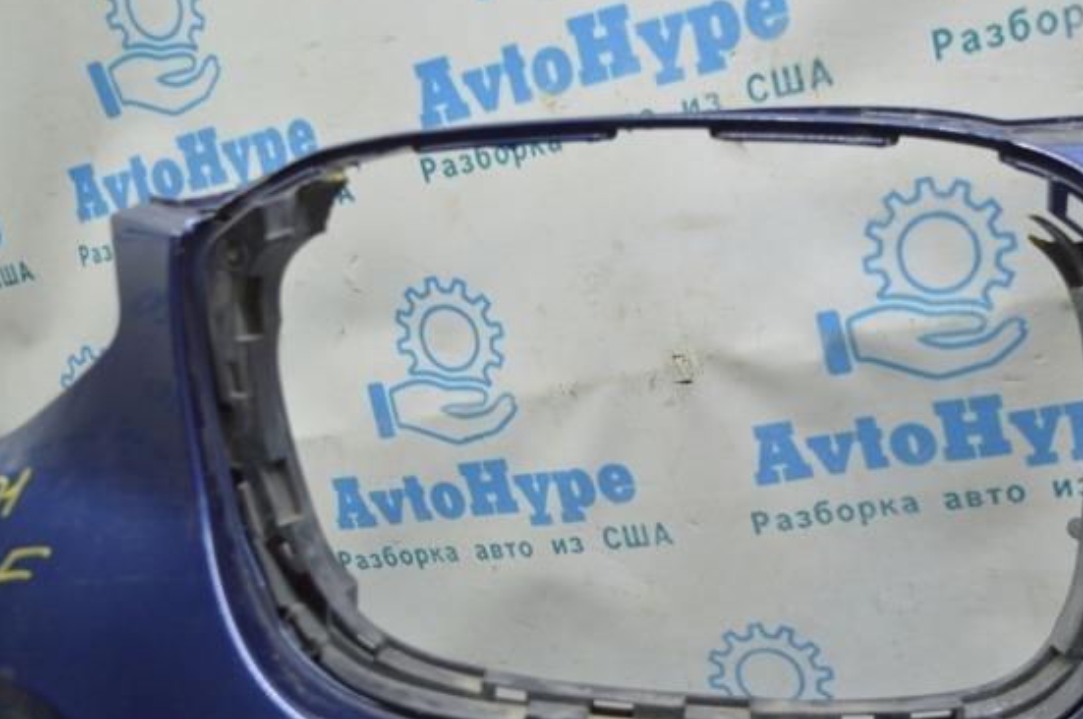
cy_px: 406
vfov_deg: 30.7
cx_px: 594
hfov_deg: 44.9
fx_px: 1309
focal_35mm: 44
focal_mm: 25
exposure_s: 1/40
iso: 400
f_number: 4
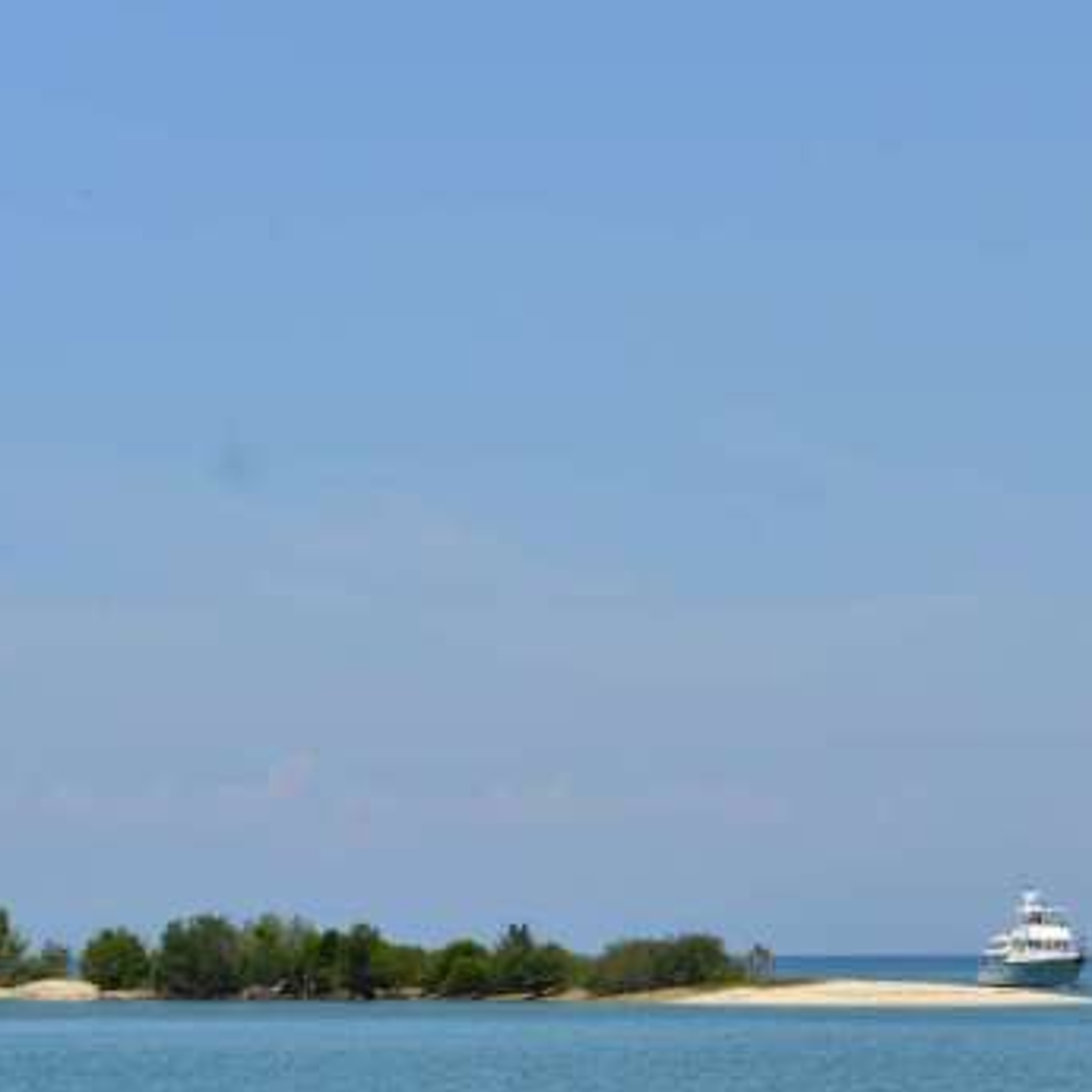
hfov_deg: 12.5
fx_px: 4925
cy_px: 782
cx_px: 1029
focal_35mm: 138
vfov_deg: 12.6
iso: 250
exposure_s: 1/500
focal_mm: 70
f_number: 11
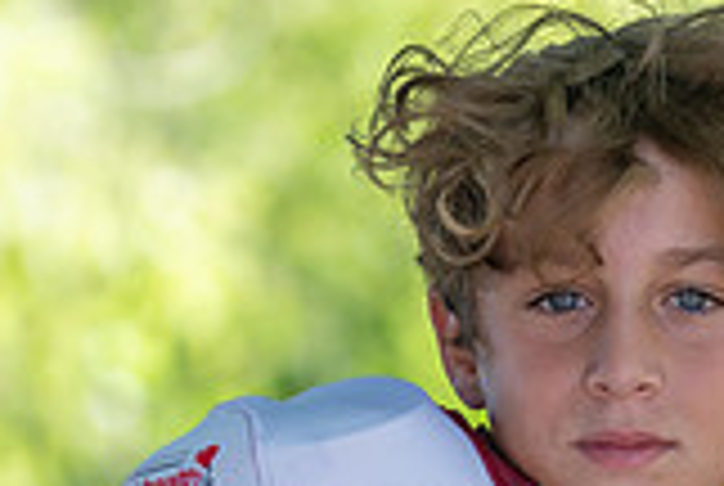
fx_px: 6306
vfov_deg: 4.4
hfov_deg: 6.6
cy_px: 596
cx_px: 540
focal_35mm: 313
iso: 160
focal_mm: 87
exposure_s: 1/320
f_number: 2.8
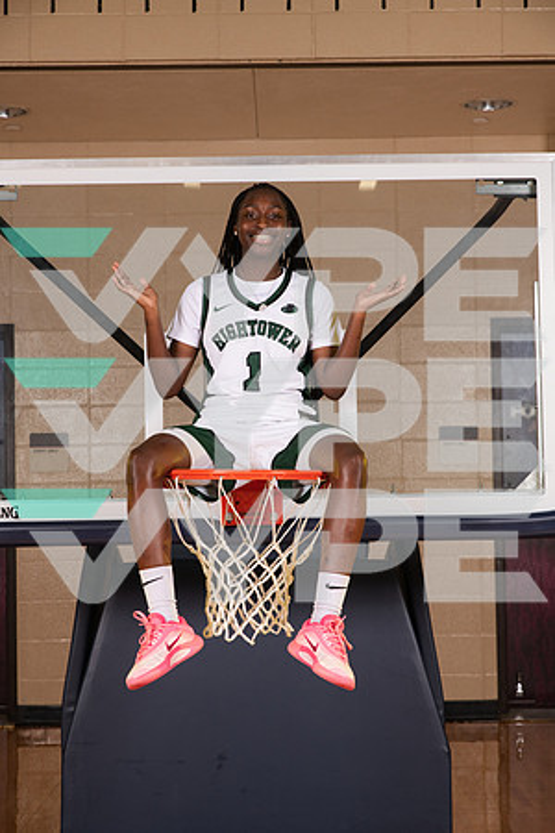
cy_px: 416
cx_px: 278
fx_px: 1619
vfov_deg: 28.8
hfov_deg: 19.5
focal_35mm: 70
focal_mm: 70
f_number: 7.1
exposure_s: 1/320
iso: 320
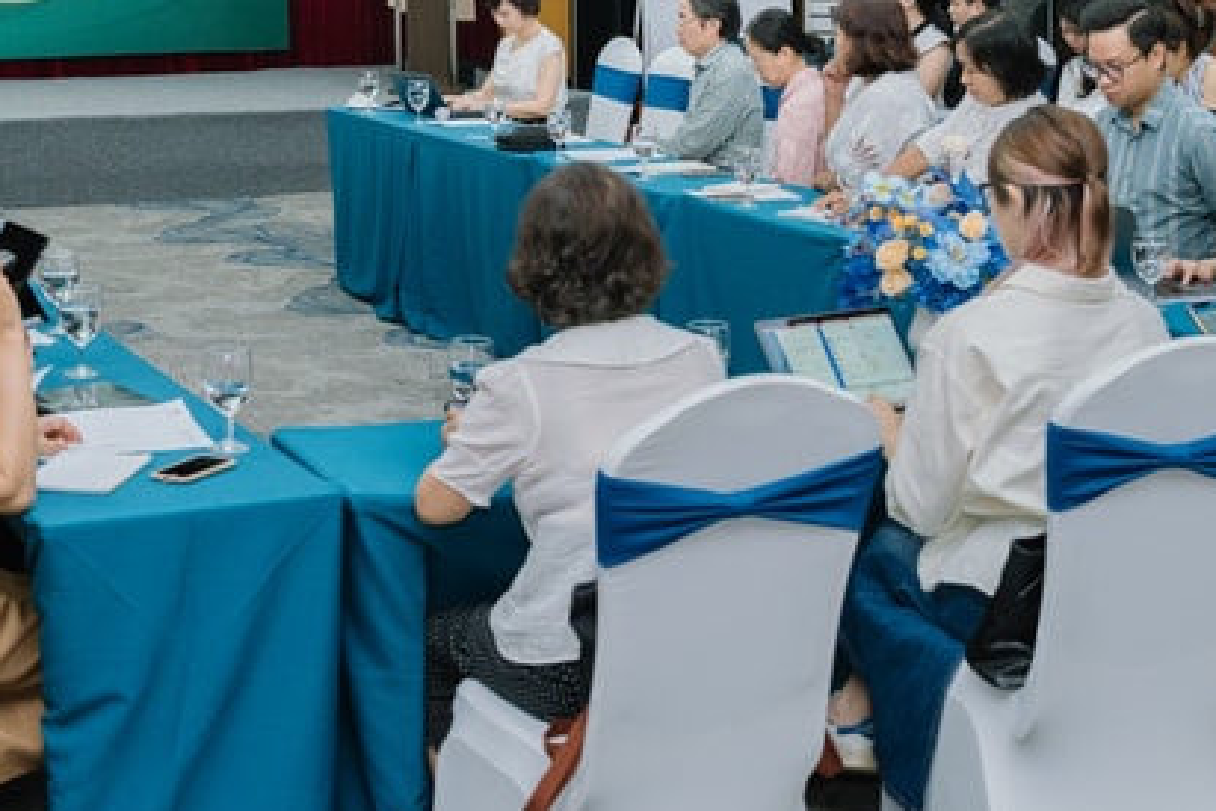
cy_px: 59
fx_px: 2364
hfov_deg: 28.7
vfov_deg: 19.1
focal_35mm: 70
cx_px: 453
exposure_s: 1/100
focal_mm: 32
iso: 1000
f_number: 4
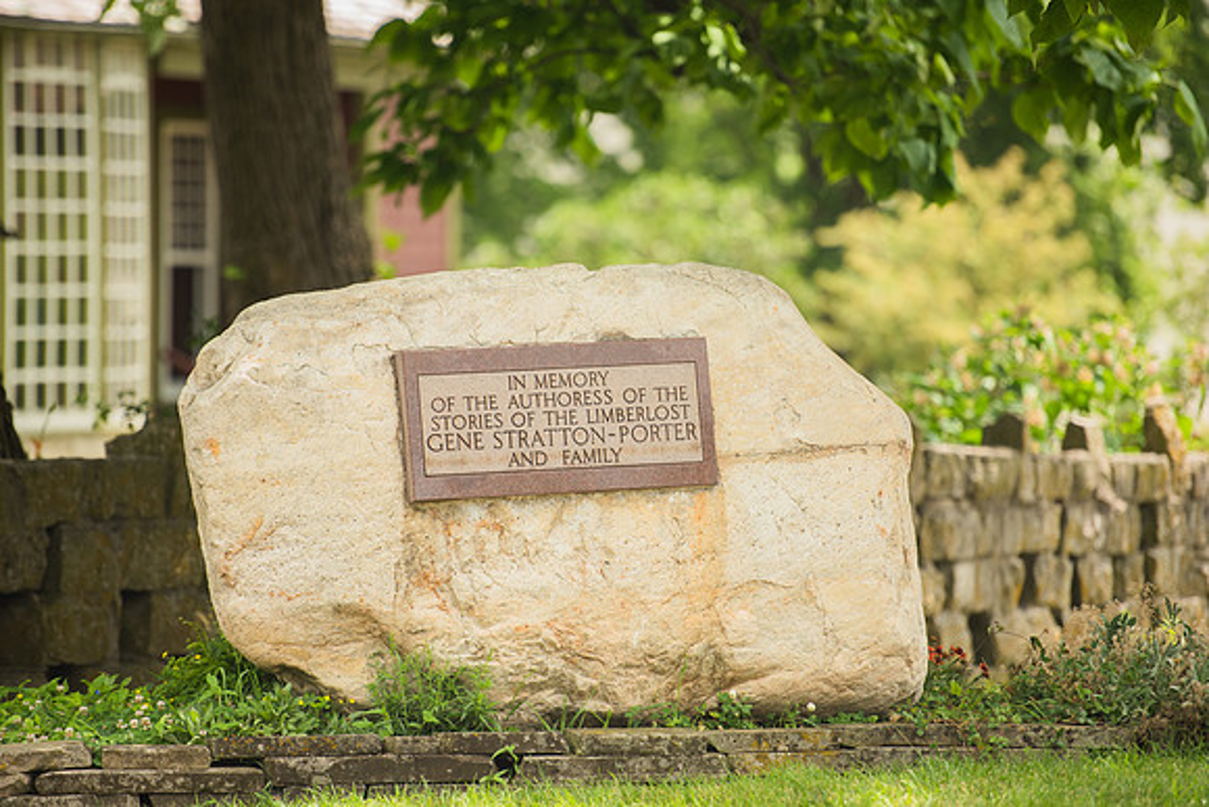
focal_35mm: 204
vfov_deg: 6.7
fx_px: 6858
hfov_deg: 10.1
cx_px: 604
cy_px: 404
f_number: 2.8
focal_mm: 200
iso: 320
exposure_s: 1/1250
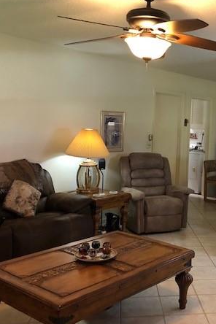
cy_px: 155
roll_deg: -1.2
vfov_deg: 46.4
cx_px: 186
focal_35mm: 42
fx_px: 378
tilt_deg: -5.1
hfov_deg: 30.7
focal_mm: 3.99
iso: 64
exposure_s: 1/15
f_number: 1.8
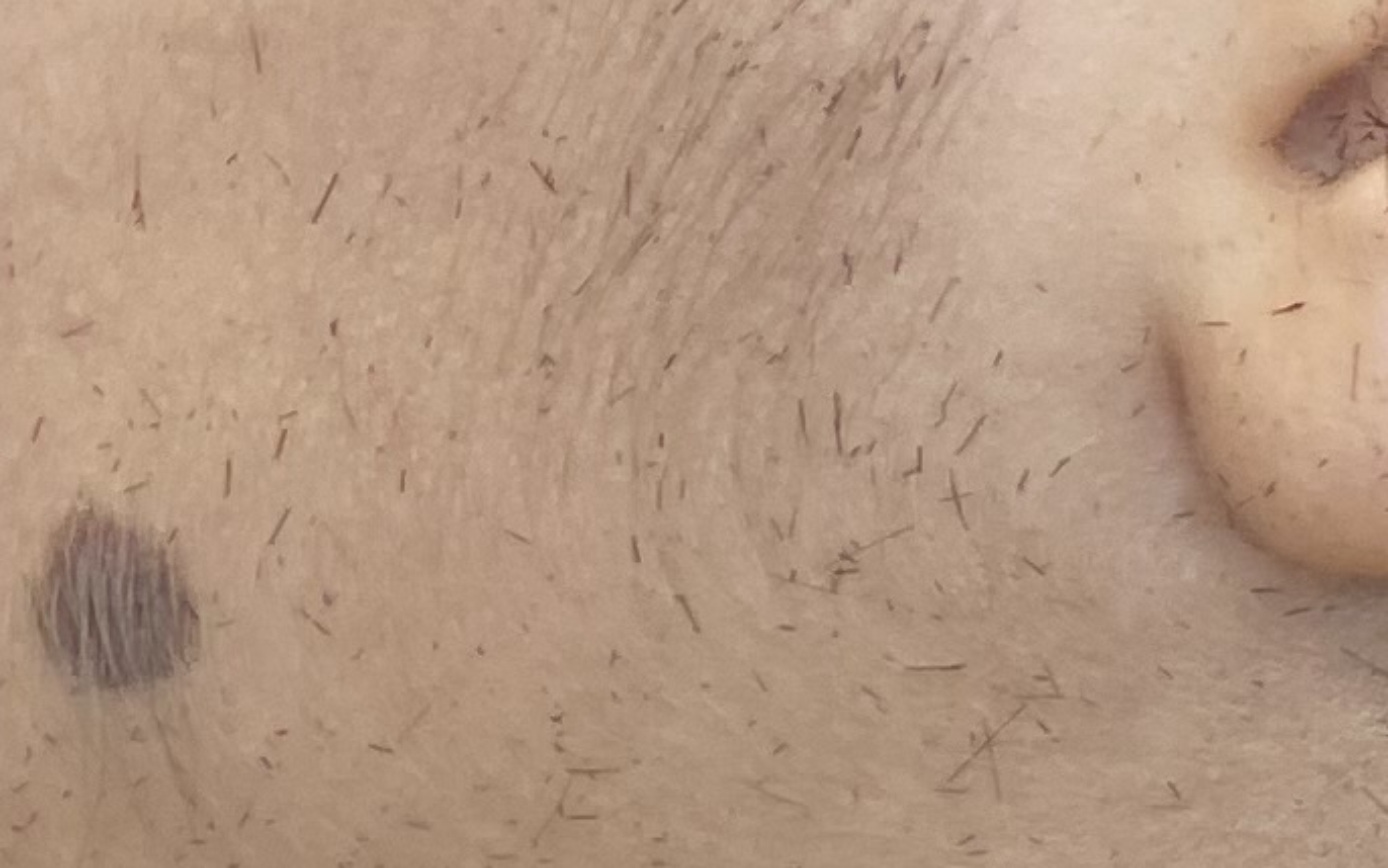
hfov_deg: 6.5
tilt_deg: +3.6
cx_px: 1259
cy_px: -360
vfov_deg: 4.0
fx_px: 12258
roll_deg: -4.1
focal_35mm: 324
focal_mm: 6
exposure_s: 1/100
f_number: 2
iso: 50
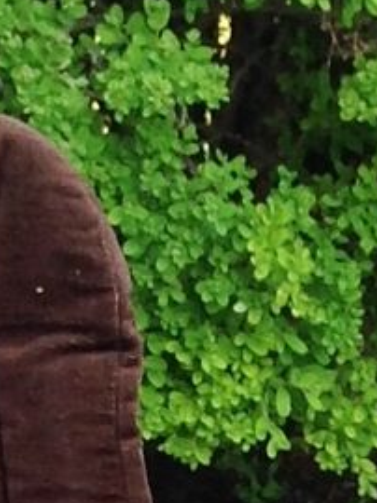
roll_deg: -0.7
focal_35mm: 259
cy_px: 1125
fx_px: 3767
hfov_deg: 5.7
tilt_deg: -35.0
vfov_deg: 7.3
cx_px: 508
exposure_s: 1/60
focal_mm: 4.28
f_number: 2.4
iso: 50
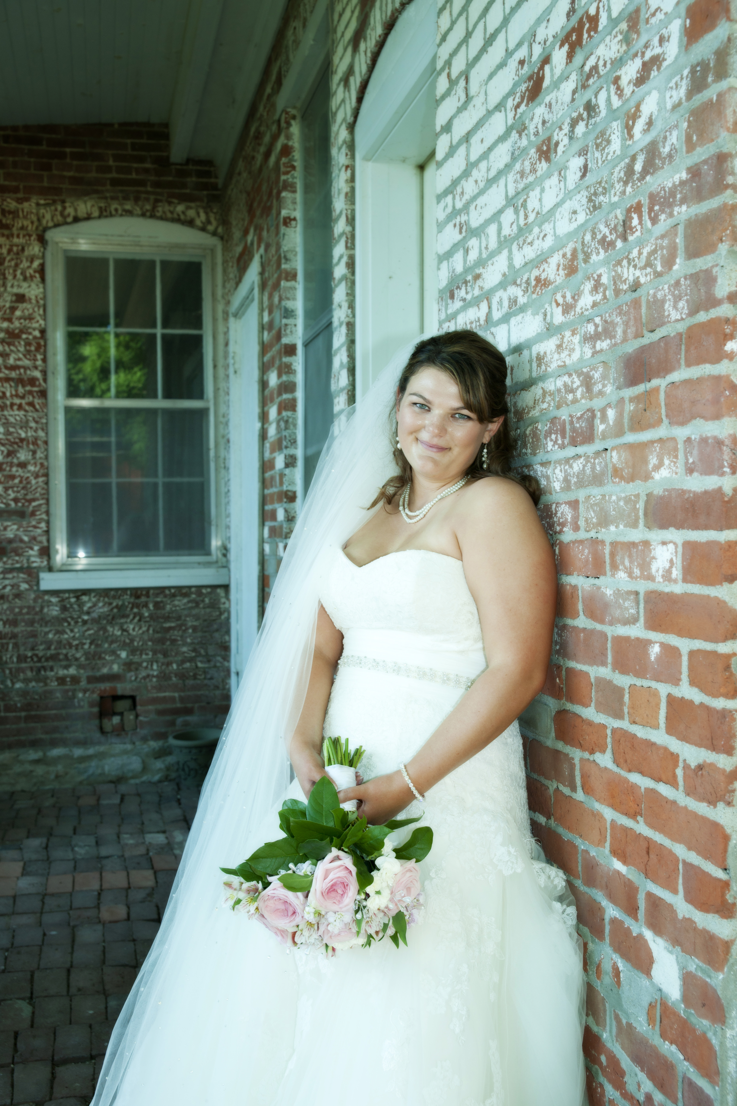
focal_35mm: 40
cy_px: 553
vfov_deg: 48.5
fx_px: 1228
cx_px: 368
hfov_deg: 33.4
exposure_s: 1/125
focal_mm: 40
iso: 125
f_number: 5.6
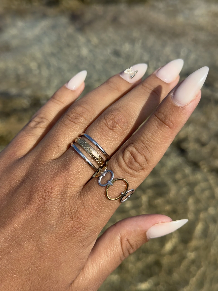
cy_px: 146
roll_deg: -4.5
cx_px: 109
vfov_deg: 39.7
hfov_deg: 30.3
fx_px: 403
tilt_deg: -36.5
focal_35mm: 48
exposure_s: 1/4310
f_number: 1.78
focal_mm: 6.76
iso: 64
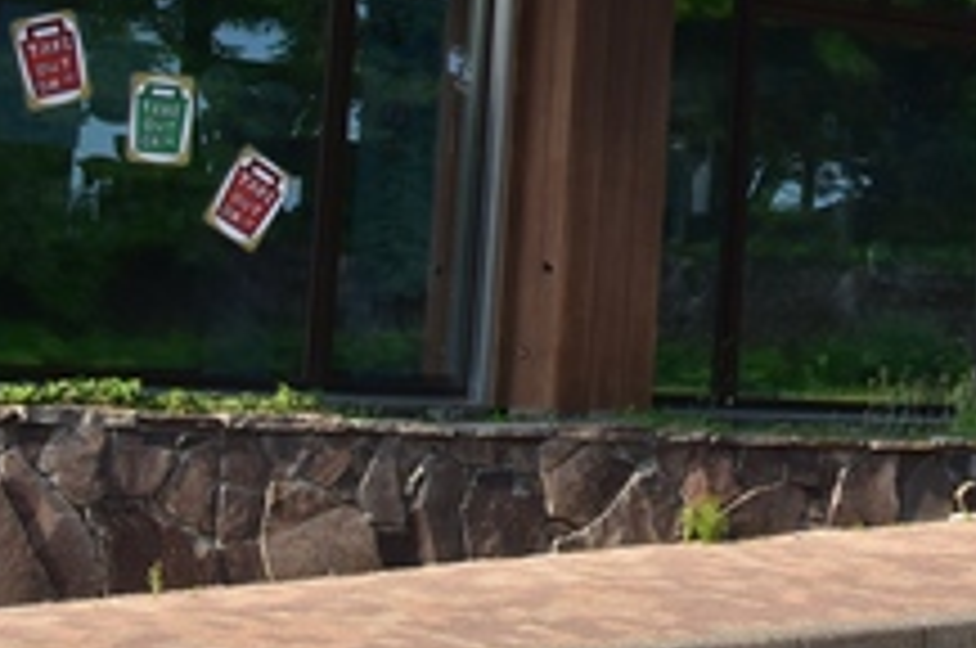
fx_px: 3113
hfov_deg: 16.9
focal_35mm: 115
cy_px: -76
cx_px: 1214
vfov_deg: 11.7
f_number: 13
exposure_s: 1/160
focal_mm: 26
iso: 400
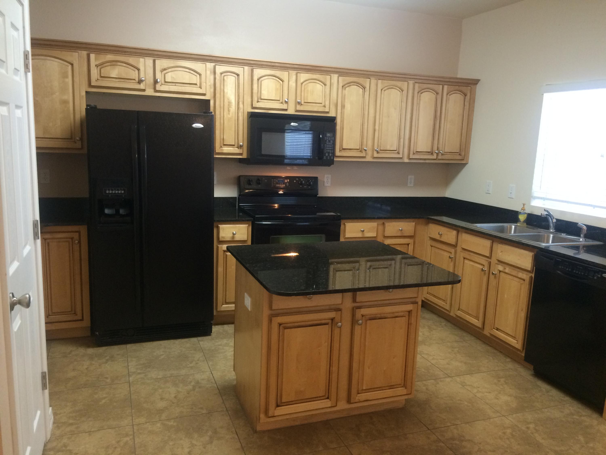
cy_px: 228
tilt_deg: -11.2
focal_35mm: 29
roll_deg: -1.5
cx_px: 303
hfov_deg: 61.7
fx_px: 508
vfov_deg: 48.2
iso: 160
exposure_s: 1/30
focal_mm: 4.15
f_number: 2.2
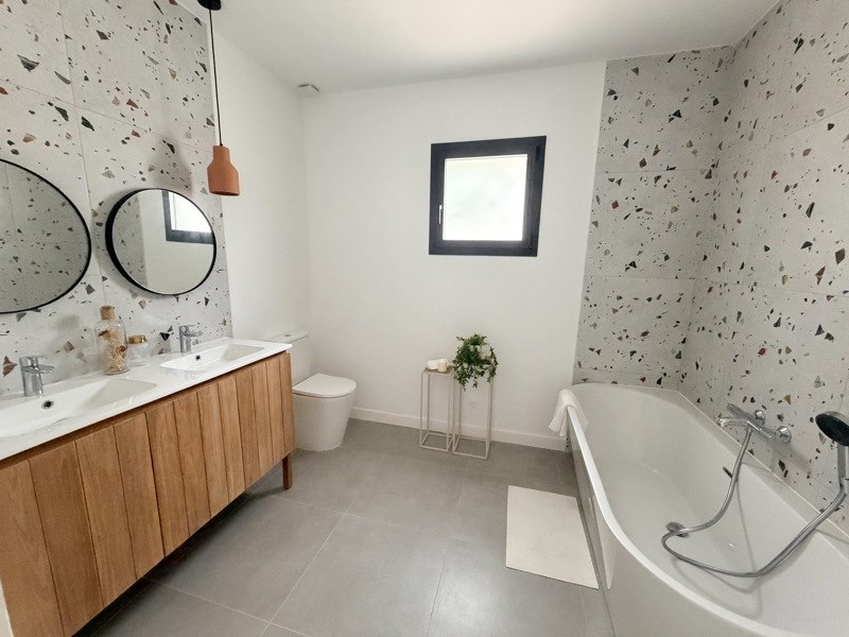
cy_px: 318
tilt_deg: -9.9
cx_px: 424
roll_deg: -0.7
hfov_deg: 102.1
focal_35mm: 14
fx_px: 343
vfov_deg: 85.7
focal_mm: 2.22
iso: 500
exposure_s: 1/60
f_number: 2.2
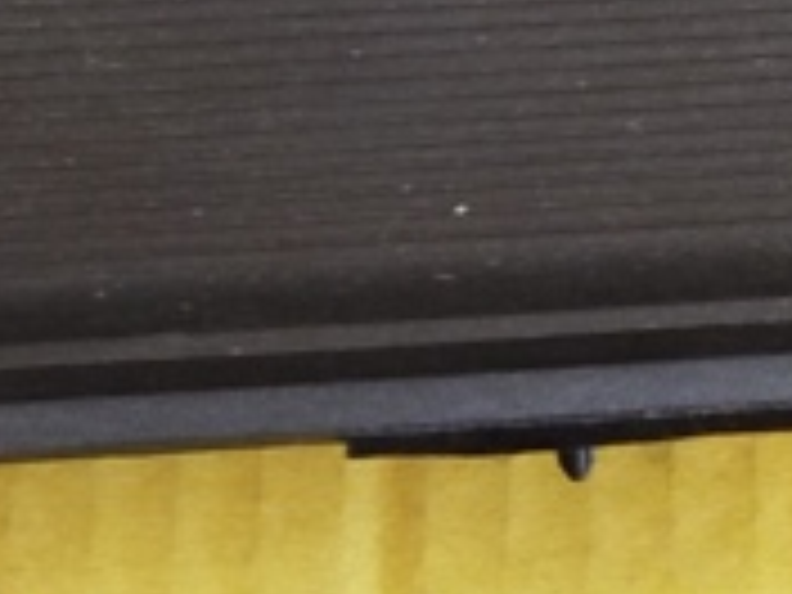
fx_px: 4004
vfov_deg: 8.2
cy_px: -423
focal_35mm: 175
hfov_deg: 11.3
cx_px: 554
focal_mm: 5.31
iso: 400
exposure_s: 1/33
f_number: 1.7
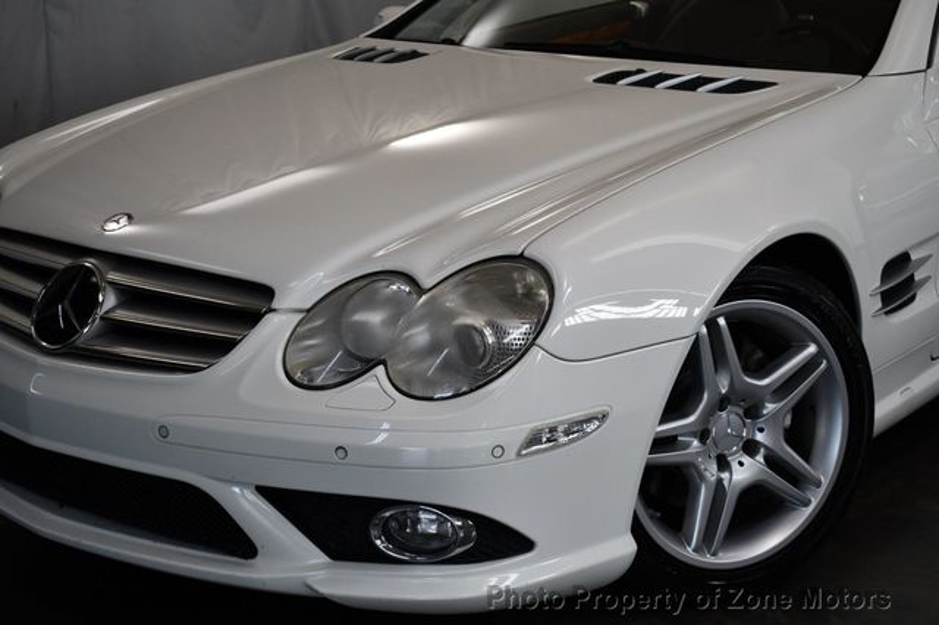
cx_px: 470
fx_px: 1486
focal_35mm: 57
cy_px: 312
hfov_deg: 35.1
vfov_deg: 23.8
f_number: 4.8
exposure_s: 1/250
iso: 500
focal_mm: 38
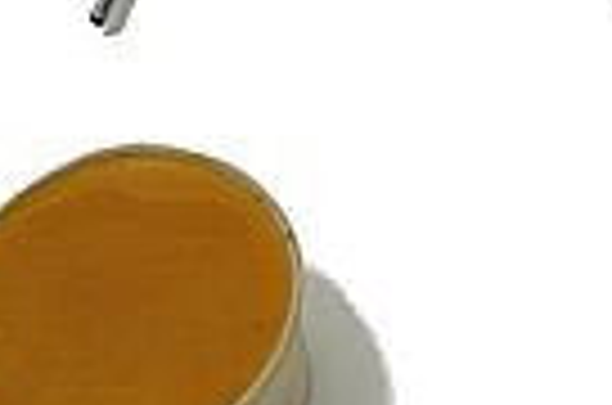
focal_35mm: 128
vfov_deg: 10.6
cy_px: 45
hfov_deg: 15.8
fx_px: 2171
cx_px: 583
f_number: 13
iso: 100
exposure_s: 1/2.5
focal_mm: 37
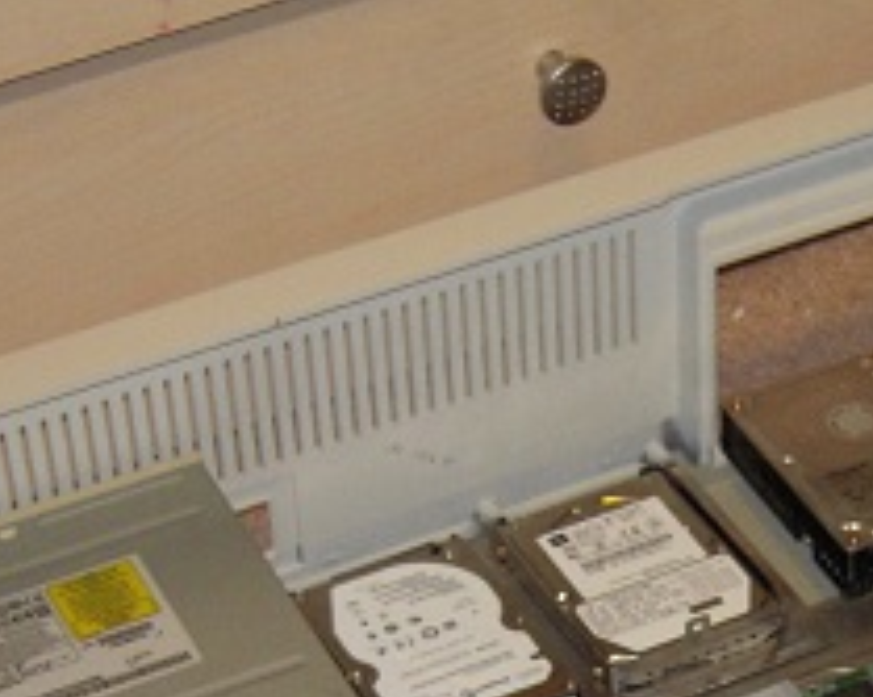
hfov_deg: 13.6
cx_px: 827
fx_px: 3616
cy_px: 935
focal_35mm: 140
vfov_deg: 10.7
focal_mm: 8.9
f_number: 3.5
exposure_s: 1/30
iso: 400
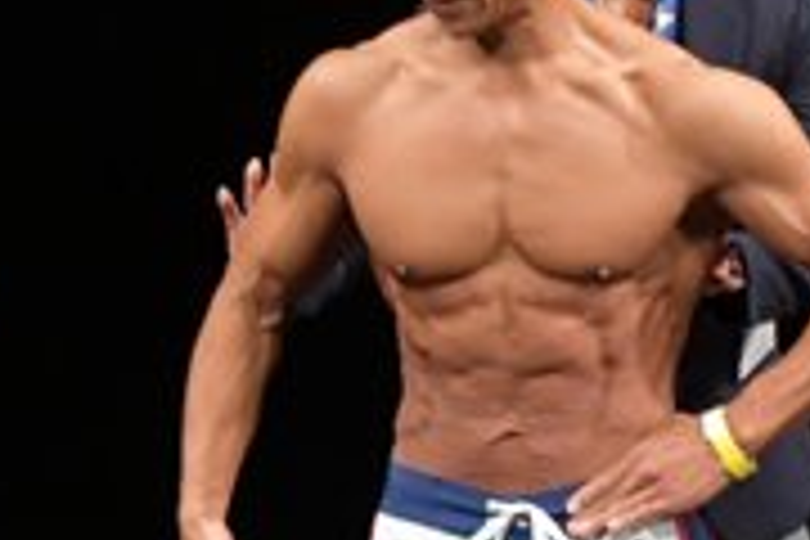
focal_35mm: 1095
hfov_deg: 1.9
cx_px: 1249
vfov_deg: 1.3
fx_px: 24636
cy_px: 562
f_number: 5.6
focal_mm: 170
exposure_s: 1/400
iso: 3200
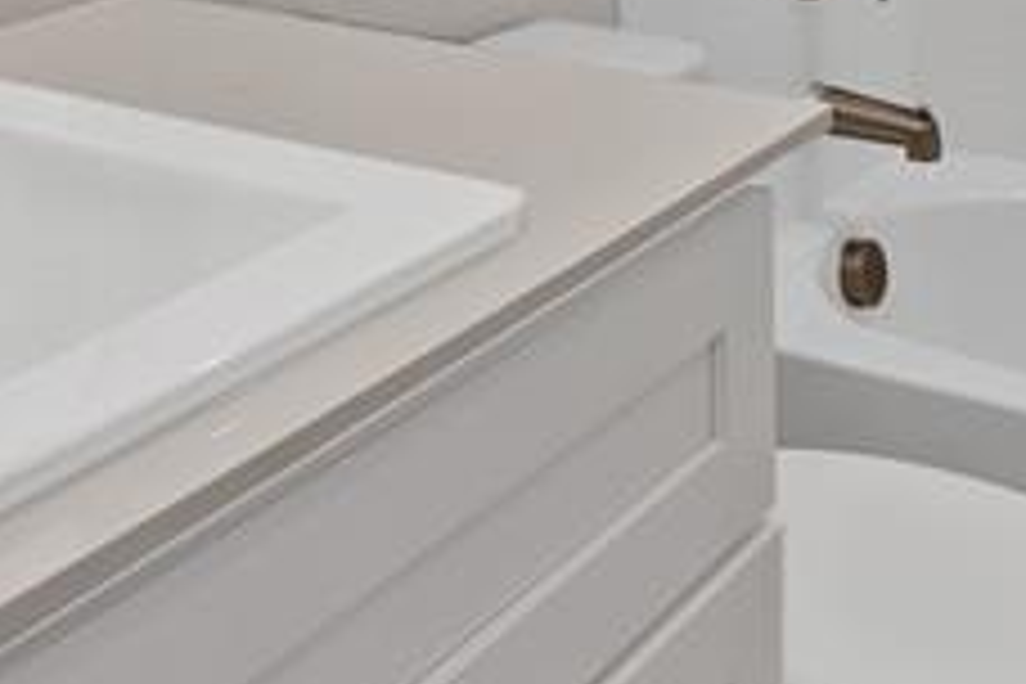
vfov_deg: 18.0
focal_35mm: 63
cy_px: -479
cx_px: 644
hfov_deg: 31.7
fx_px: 1795
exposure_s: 1/4
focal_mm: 14
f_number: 9
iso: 640
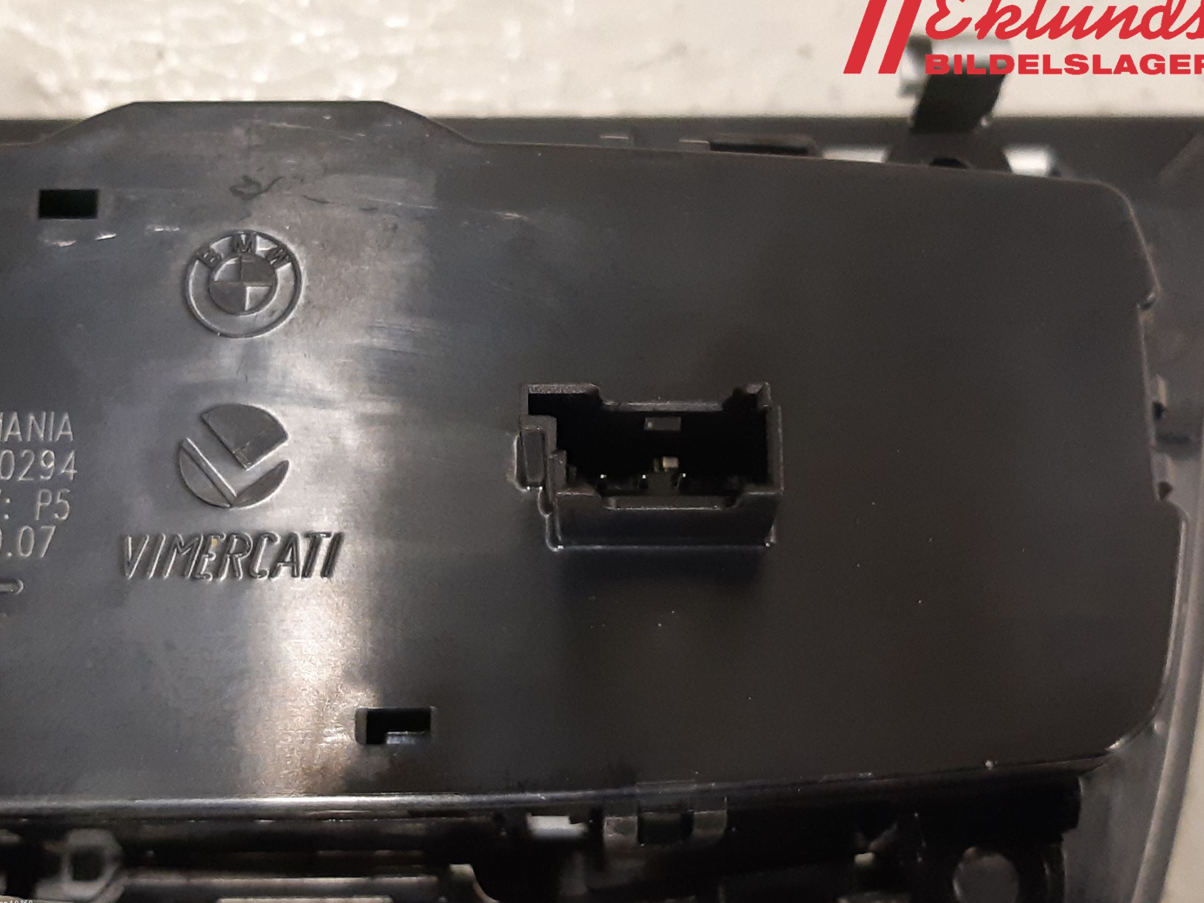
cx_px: 593
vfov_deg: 51.3
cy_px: 440
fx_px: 939
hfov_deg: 65.3
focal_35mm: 27
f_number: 1.7
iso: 320
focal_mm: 3.93
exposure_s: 1/50
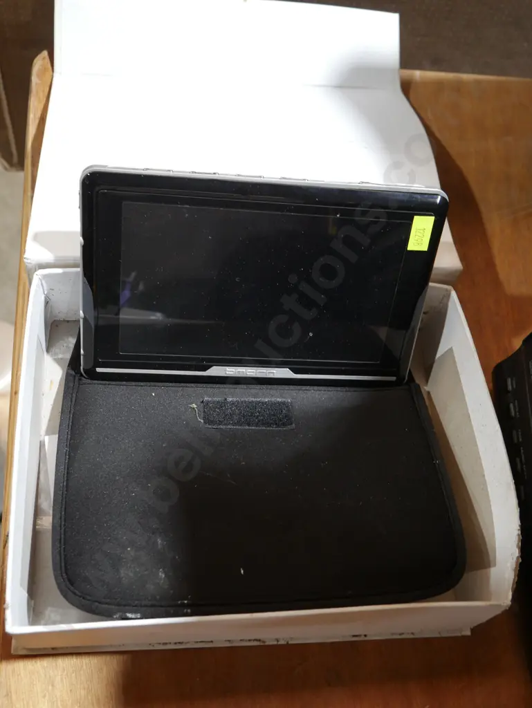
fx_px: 819
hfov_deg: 36.0
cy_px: 354
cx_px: 266
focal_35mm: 40
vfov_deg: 46.8
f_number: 4.4
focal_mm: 20
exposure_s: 1/60
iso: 800
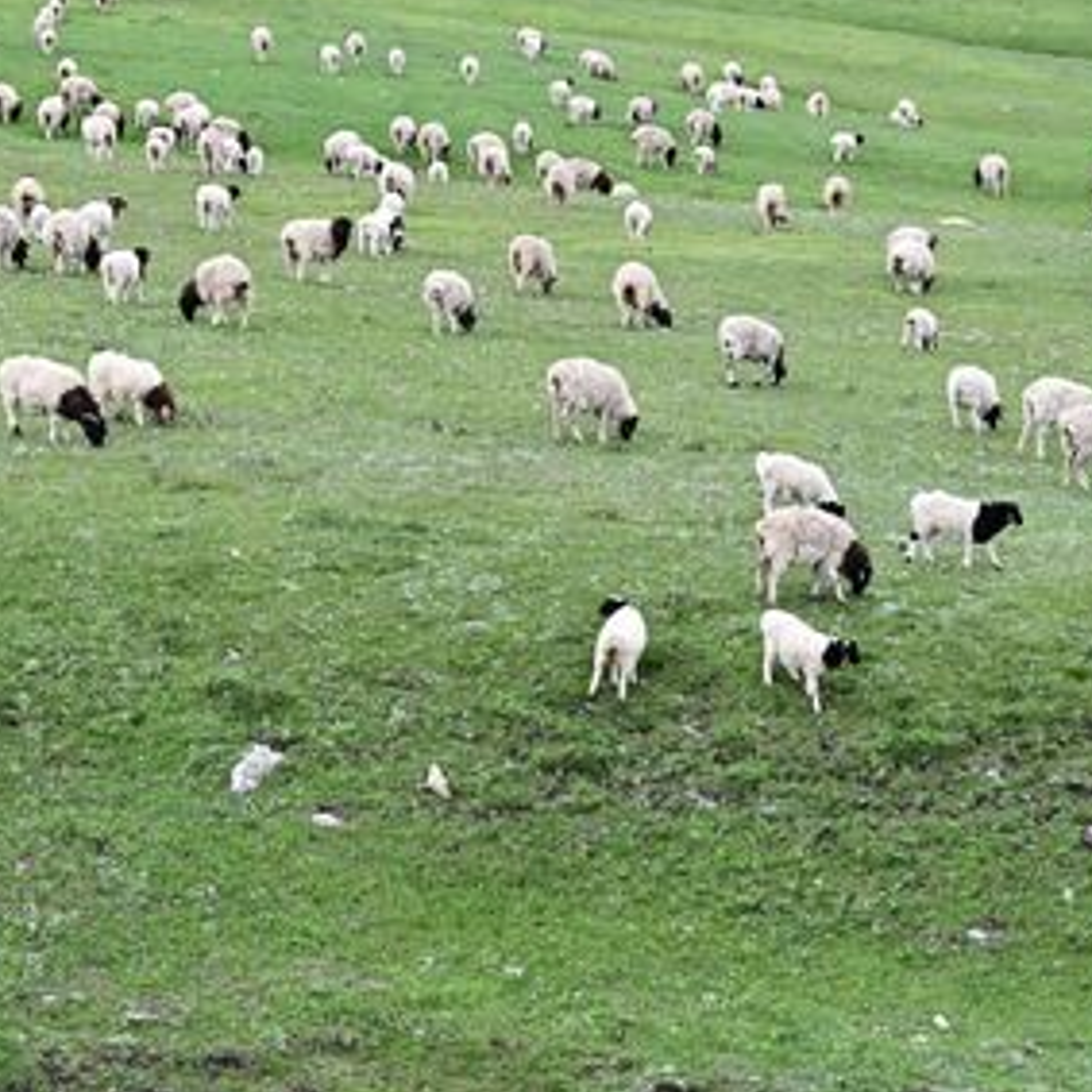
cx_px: 529
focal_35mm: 152
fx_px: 5425
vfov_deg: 11.5
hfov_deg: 11.5
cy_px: 461
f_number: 6.3
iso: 500
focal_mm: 99
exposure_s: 1/500
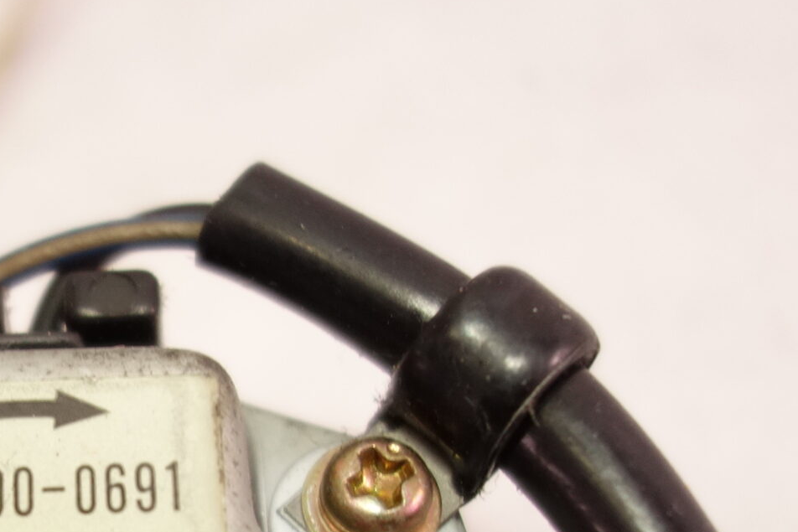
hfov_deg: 25.1
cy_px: 489
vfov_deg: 17.2
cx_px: 60
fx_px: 1729
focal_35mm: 78
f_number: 2
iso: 250
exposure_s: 1/40
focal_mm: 10.63
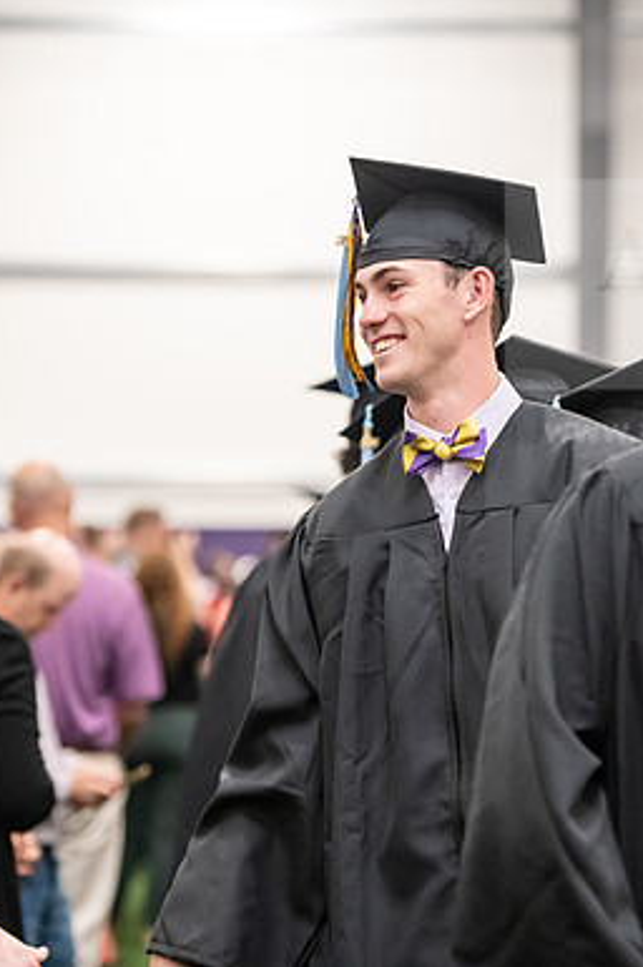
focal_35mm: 181
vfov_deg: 11.4
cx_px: 430
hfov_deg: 7.6
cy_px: 484
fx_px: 4858
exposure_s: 1/200
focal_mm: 120
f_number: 3.2
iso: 3200
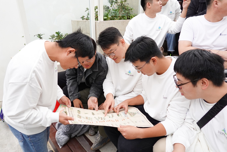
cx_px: 114
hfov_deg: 73.7
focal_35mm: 24
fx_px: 151
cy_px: 76
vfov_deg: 53.1
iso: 200
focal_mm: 9
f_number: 2.8
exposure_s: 1/640
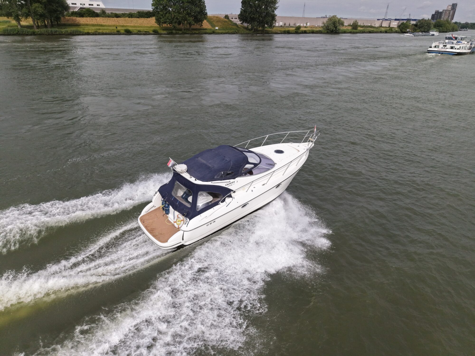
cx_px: 238
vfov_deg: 56.8
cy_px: 178
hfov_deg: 71.6
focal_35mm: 24
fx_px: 329
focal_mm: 8.67
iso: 800
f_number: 1.8
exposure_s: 1/640
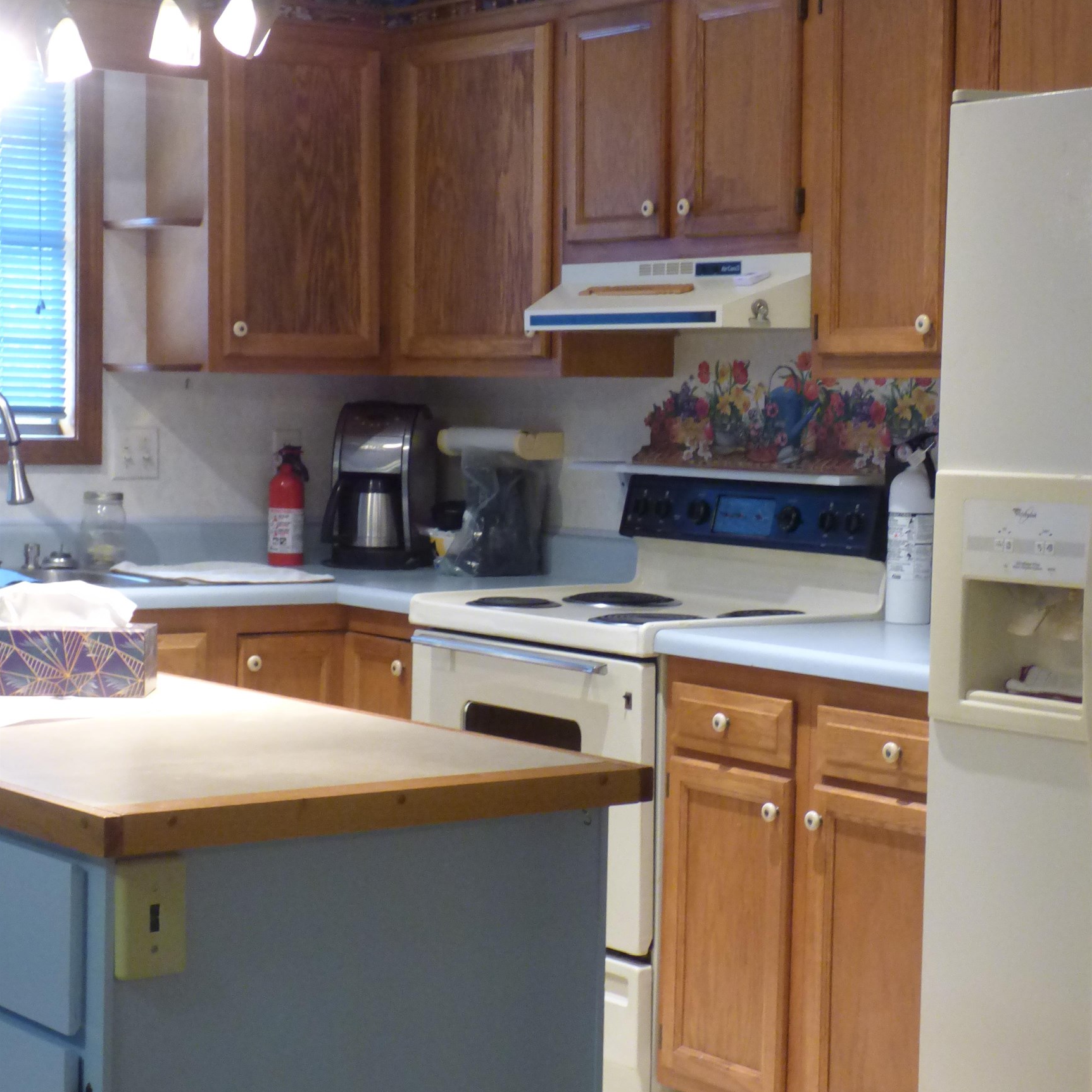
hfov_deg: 24.0
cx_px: 546
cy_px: 587
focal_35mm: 72
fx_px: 2570
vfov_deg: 24.0
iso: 800
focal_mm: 10.34
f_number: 4.1
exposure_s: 1/25
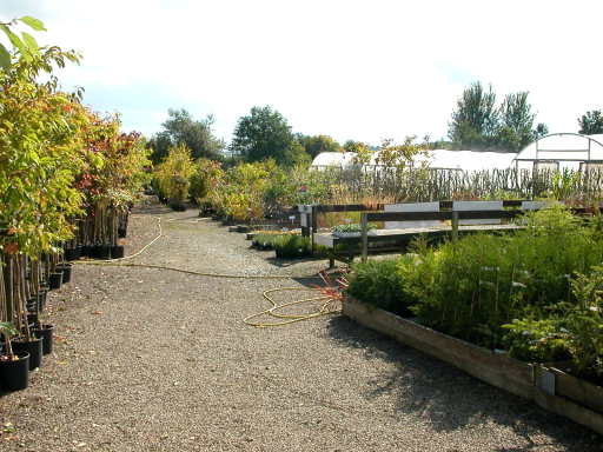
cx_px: 302
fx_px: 645
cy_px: 226
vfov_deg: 38.7
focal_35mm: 37
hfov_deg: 50.1
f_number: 4.5
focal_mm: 5.6
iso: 141
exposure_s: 1/582
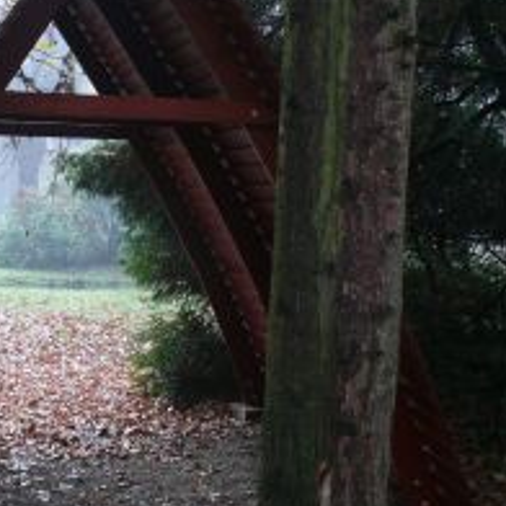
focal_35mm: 71
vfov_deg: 24.3
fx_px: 1174
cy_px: 253
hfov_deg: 23.8
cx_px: 70
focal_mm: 7.4
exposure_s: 1/80
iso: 100
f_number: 2.8
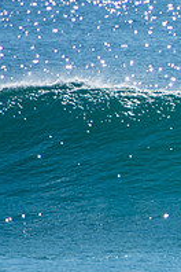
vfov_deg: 1.2
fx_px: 13257
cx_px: 372
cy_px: 131
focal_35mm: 1758
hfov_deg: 0.8
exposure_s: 1/1250
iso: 180
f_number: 5.6
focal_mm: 400
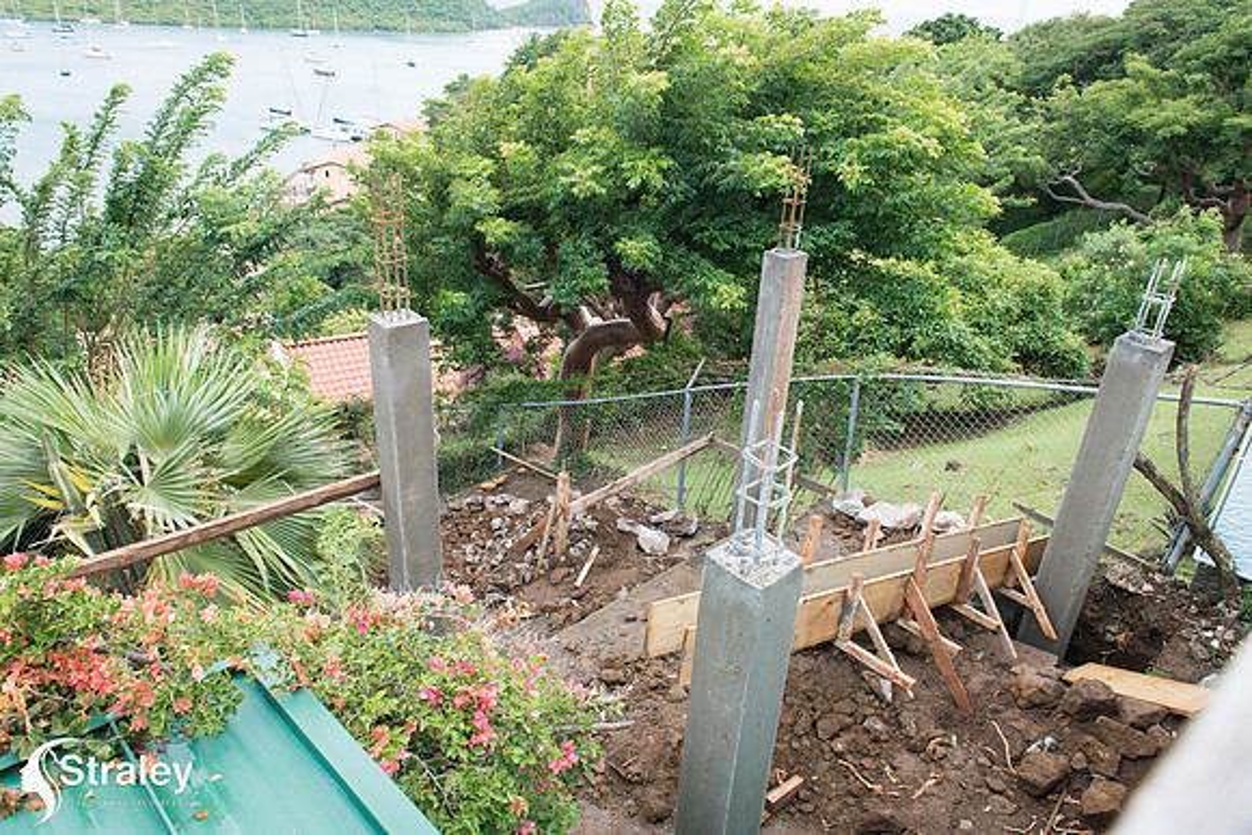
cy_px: 418
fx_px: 835
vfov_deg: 53.2
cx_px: 626
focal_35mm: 24
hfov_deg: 73.7
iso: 450
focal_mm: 24
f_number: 6.3
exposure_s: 1/125
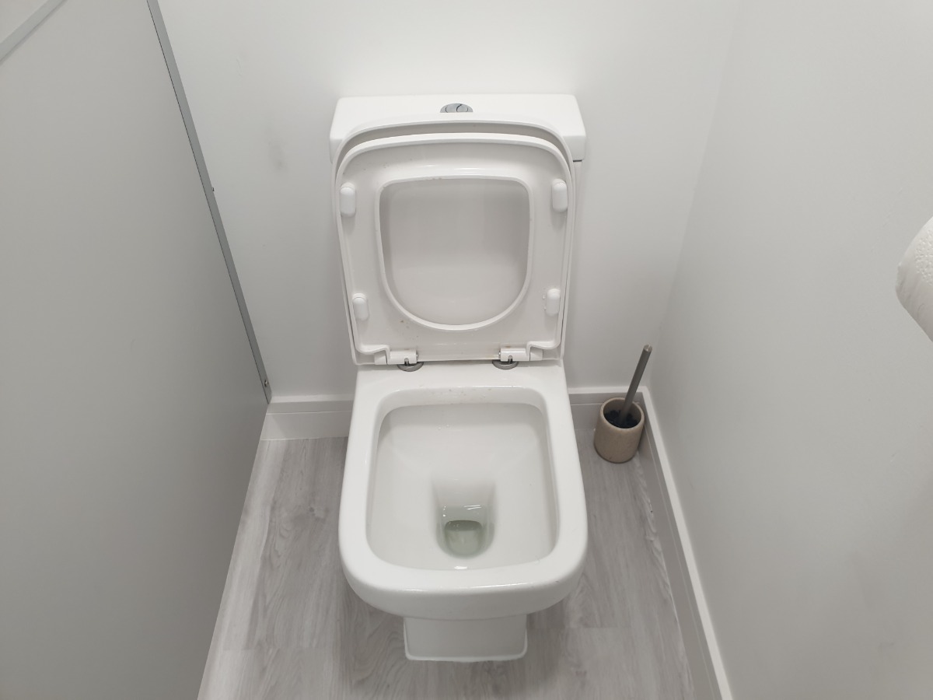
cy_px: 350
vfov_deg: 53.1
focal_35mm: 26
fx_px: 701
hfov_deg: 67.3
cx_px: 466
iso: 80
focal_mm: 4.3
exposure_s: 1/50
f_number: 2.4
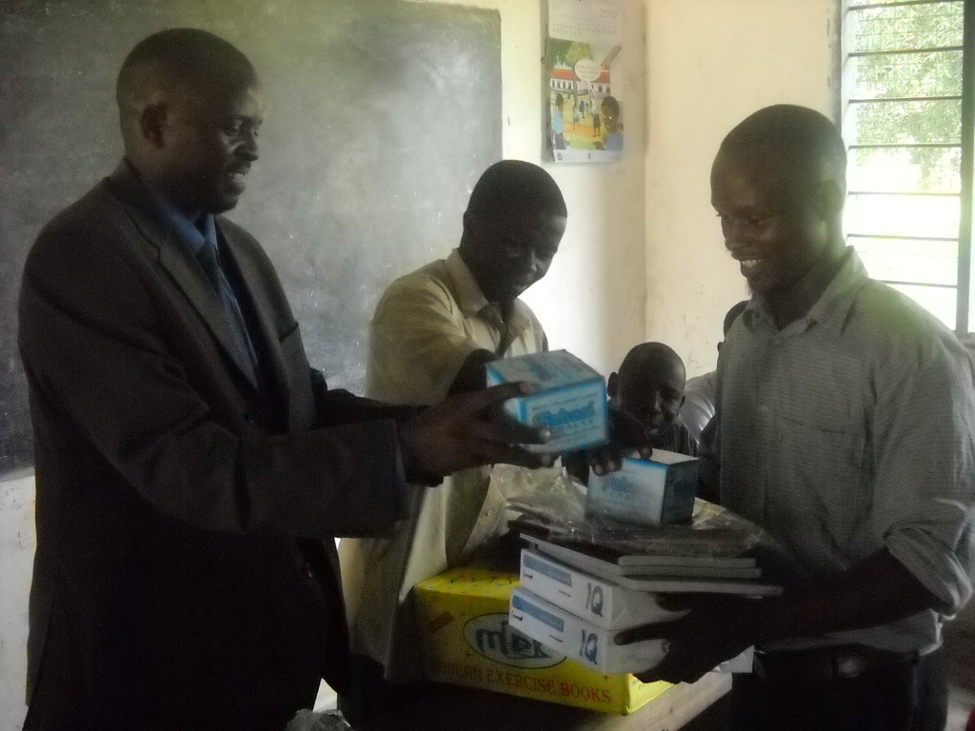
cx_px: 488
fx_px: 1155
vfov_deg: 35.1
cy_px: 366
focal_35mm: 41
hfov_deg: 45.8
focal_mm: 6.72
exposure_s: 1/129
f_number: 3.1
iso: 800
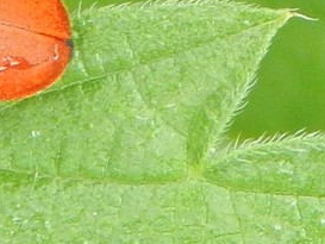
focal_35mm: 440
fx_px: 4133
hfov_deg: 4.5
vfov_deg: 3.4
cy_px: -23
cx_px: -171
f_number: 4.9
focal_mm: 25.3
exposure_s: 1/30
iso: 250
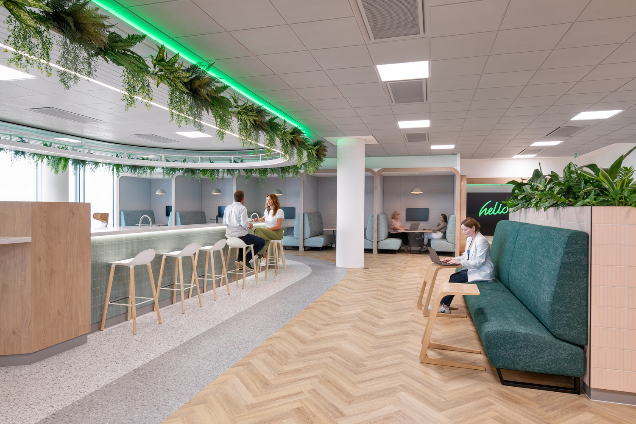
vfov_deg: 55.1
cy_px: 212
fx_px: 406
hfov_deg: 76.1
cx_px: 318
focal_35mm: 23
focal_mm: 23
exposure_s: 1
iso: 100
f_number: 11
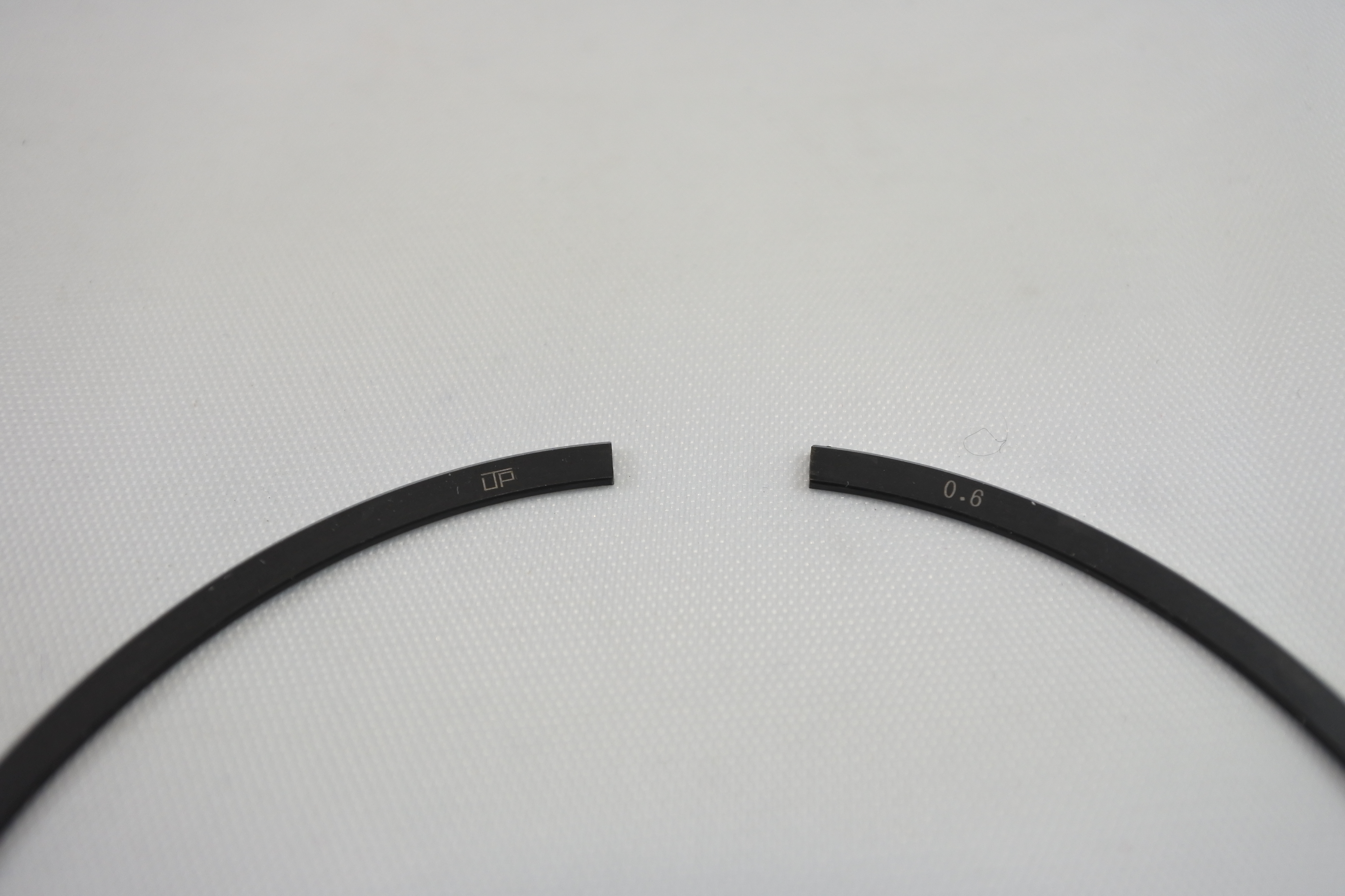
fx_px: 1083
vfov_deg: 45.0
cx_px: 672
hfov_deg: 63.7
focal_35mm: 29
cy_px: 448
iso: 320
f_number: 3.8
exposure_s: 1/250
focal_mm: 11
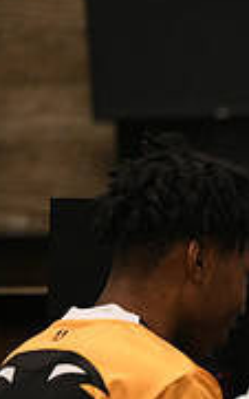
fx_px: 7096
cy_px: 411
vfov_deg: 3.2
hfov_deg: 2.0
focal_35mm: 653
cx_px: 628
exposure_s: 1/200
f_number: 2.8
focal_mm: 200
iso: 2800
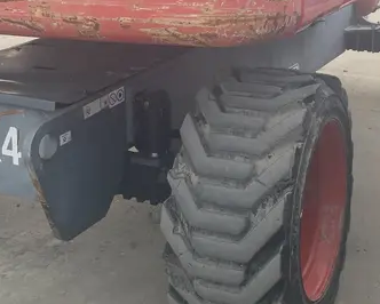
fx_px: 630
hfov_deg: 33.3
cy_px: 33
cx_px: 246
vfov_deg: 26.3
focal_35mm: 56
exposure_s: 1/1553
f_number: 1.6
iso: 50
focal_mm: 4.2
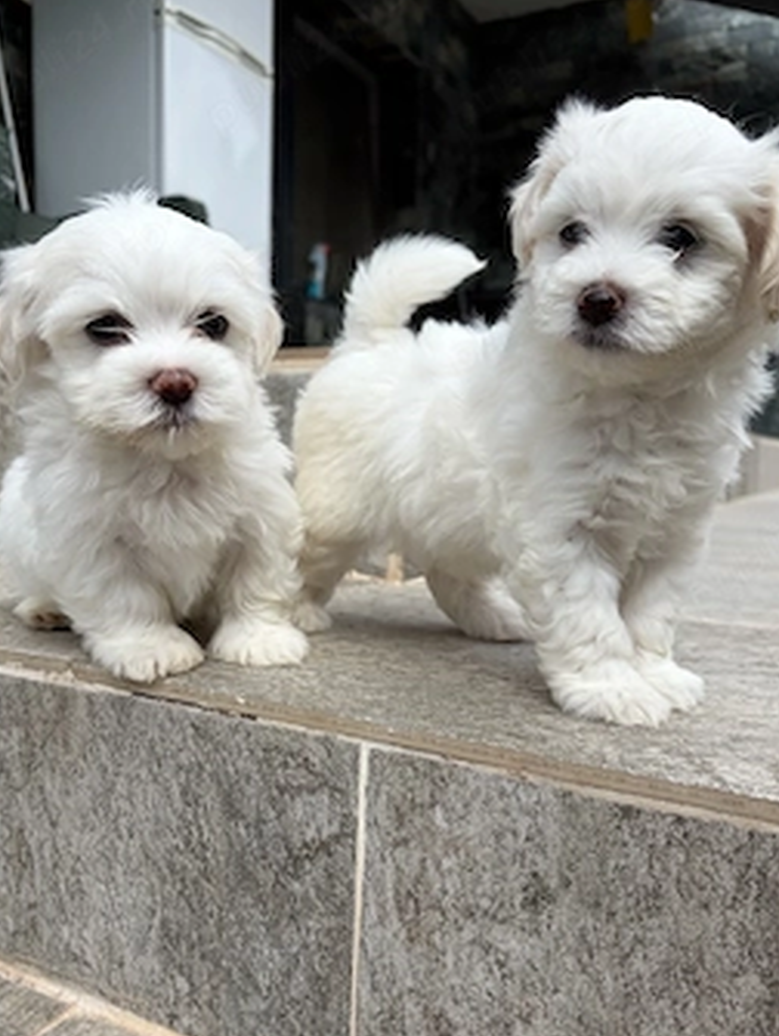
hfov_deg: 45.5
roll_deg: -0.8
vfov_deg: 58.2
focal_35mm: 31
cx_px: 368
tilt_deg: -6.3
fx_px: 928
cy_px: 575
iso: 50
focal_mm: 5.96
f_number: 1.6
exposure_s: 1/1393
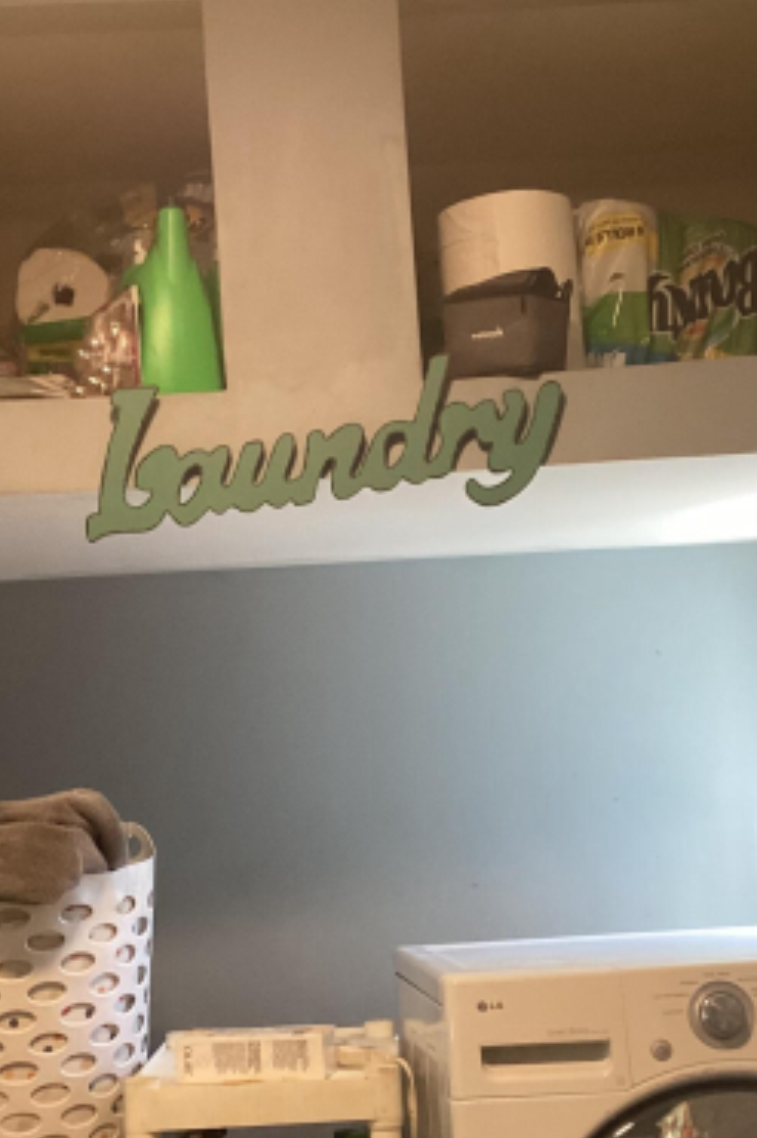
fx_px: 1831
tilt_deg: +2.4
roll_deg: +2.3
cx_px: 357
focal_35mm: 58
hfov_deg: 23.4
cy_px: 702
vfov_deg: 34.3
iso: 250
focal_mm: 3.3
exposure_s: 1/50
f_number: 2.4
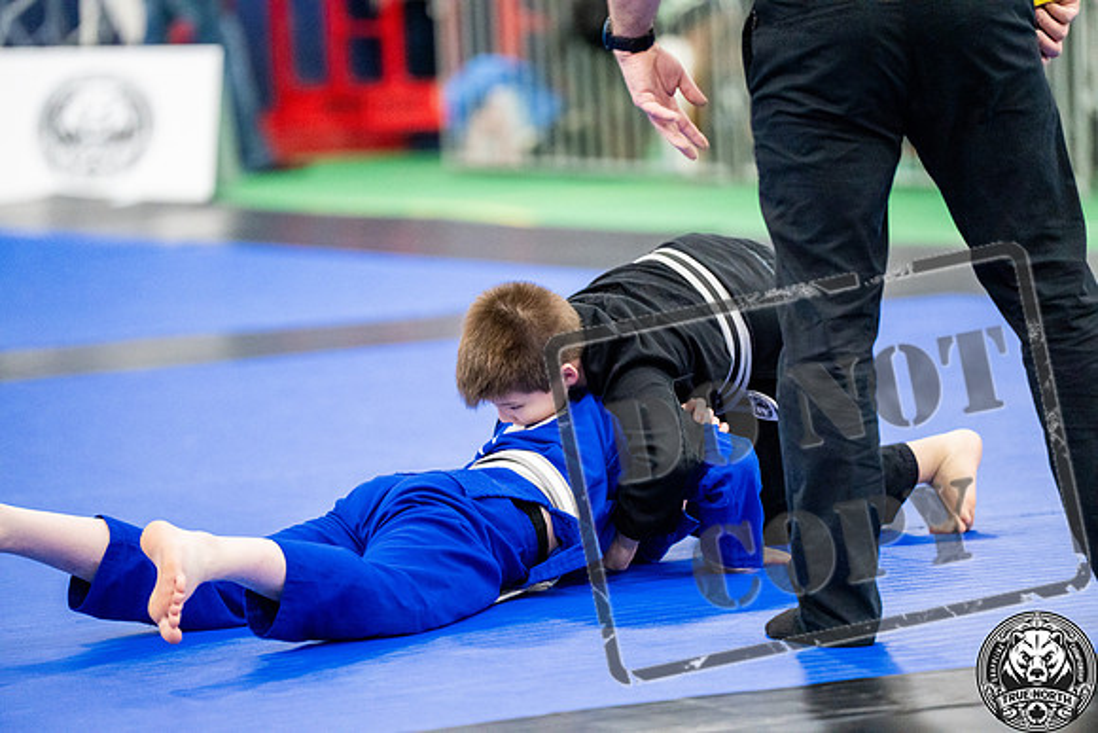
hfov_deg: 10.3
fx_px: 6101
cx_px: 549
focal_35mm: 200
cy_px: 366
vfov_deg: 6.9
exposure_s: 1/500
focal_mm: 200
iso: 6400
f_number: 2.8
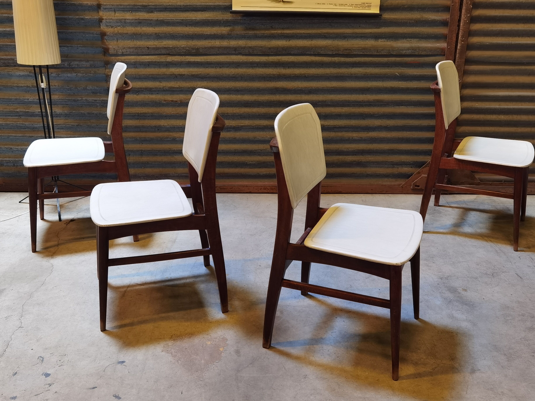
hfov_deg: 48.9
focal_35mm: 38
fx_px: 587
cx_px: 285
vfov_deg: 37.7
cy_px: 198
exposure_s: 1/50
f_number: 1.9
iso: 320
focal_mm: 6.71
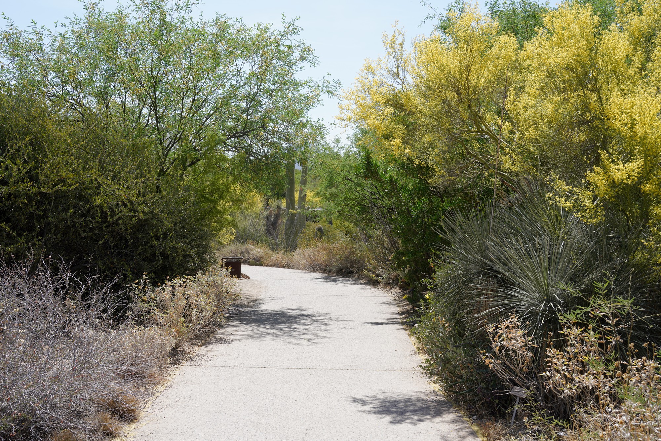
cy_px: 220
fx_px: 734
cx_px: 330
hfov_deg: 48.5
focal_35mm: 40
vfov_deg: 33.4
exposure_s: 1/100
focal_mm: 40
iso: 100
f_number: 13
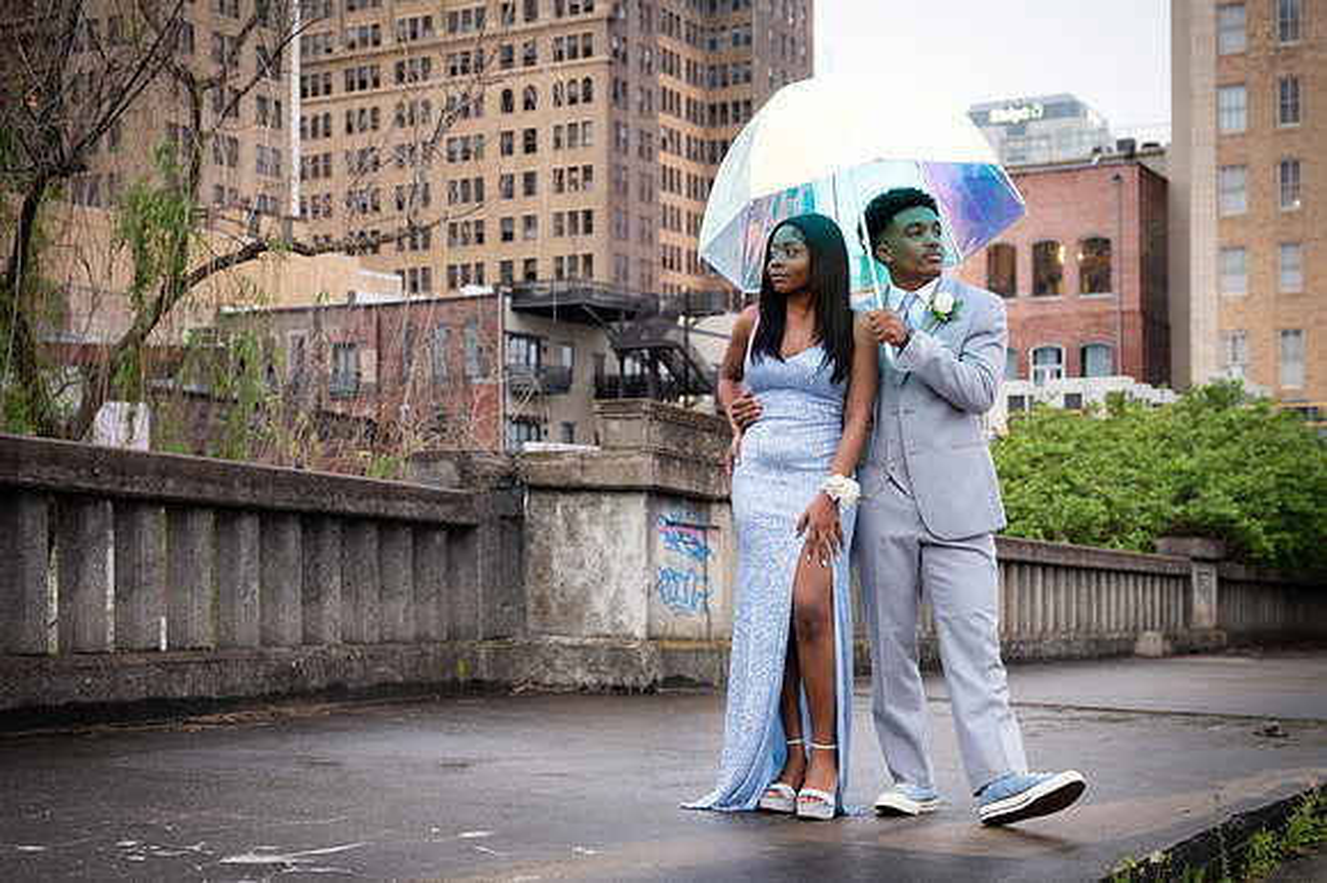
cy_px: 482
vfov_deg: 27.7
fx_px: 1793
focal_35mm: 49
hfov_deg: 40.6
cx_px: 682
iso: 1600
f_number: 4
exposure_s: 1/125
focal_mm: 44
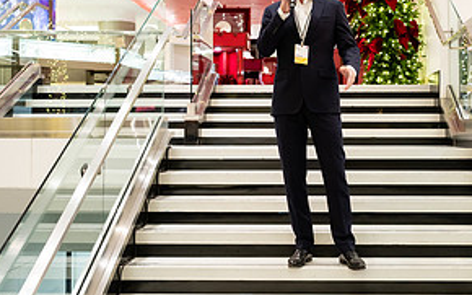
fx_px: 682
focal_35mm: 53
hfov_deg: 37.7
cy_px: 102
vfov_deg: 24.3
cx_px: 320
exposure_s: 1/160
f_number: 3.2
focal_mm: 24
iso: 1250
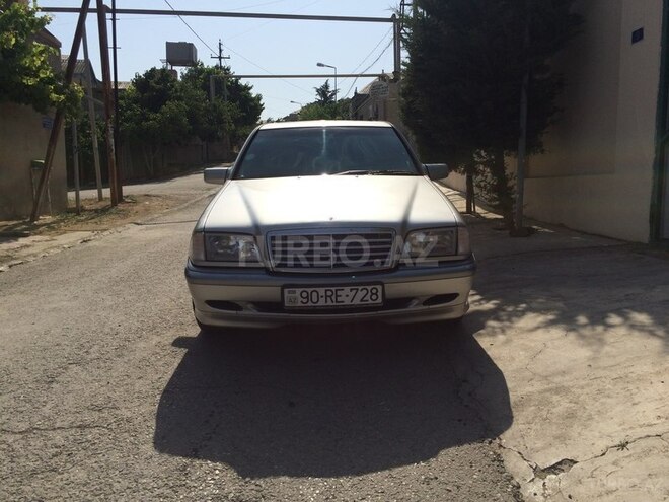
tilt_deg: -4.7
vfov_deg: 48.2
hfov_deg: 61.7
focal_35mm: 29
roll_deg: +0.2
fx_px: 560
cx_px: 334
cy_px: 251
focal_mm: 4.15
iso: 32
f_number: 2.2
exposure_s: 1/4115
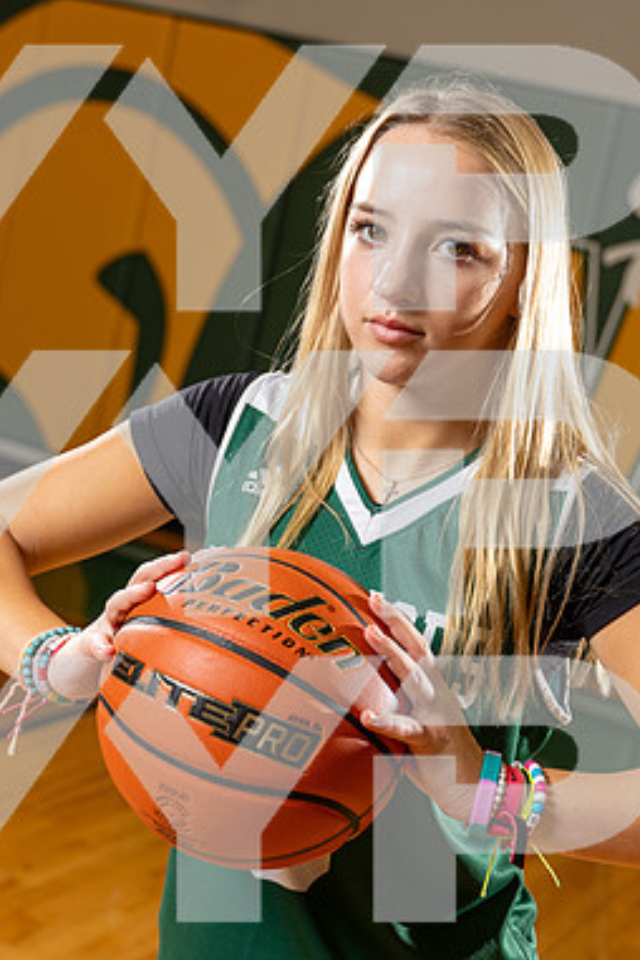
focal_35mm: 70
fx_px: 1867
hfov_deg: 19.5
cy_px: 485
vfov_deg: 28.8
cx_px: 333
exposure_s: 1/250
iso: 250
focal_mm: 46
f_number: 4
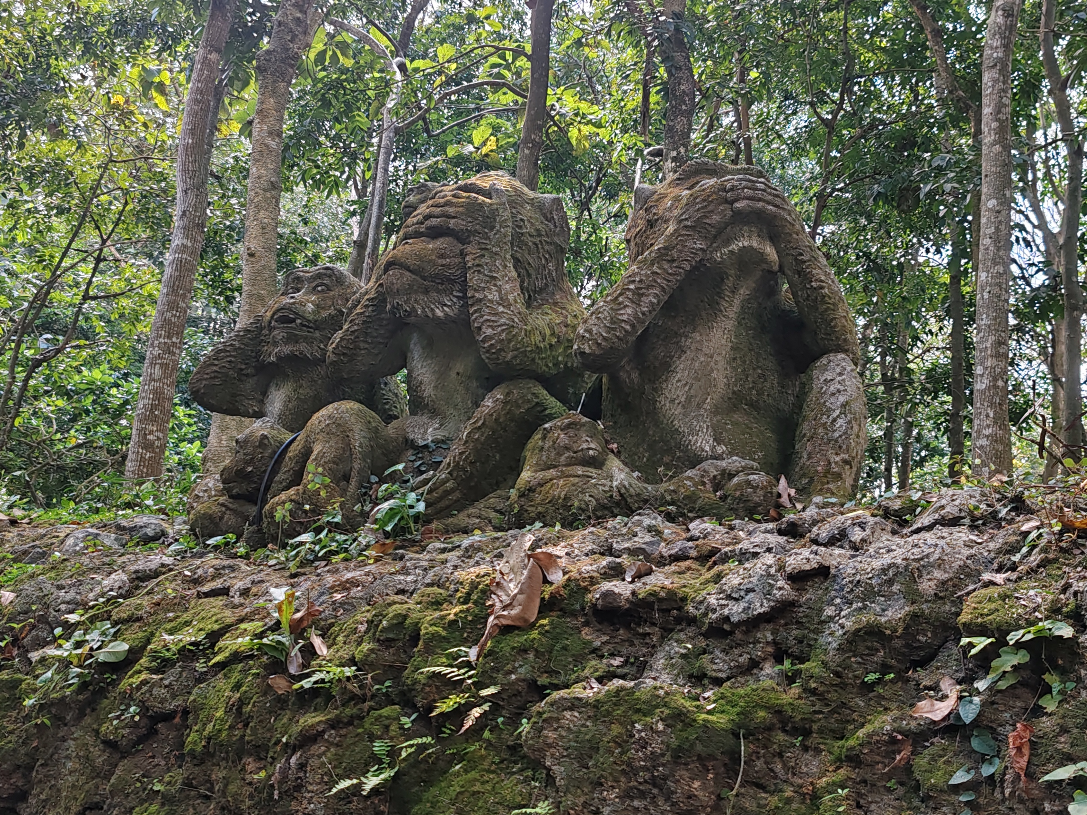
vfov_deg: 35.1
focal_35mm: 41
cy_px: 347
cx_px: 578
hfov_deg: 45.7
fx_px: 1288
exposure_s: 1/100
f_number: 1.9
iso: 64
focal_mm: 6.12
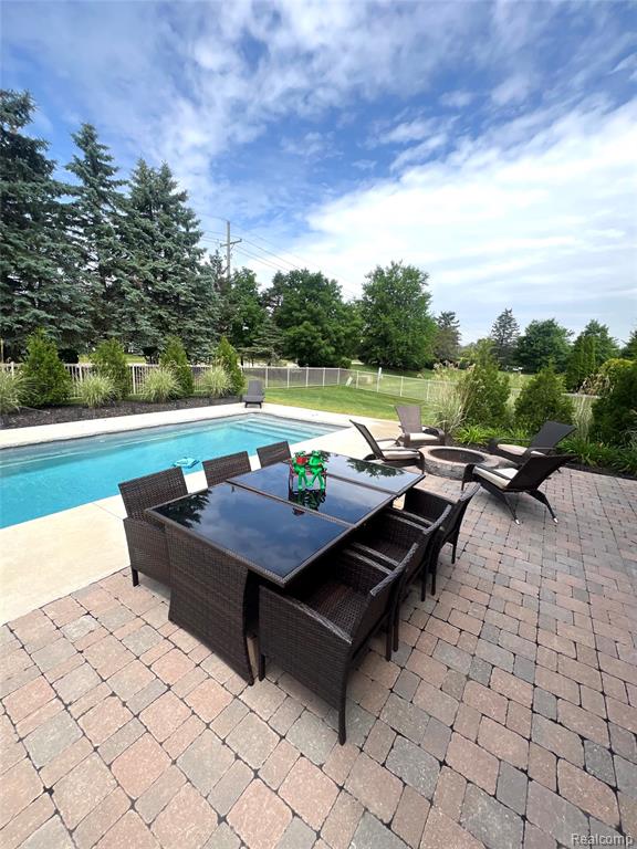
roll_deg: -2.5
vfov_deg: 106.2
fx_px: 319
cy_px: 424
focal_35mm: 13
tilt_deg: -9.4
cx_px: 318
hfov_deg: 89.9
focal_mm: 1.57
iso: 32
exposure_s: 1/1096
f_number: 1.8
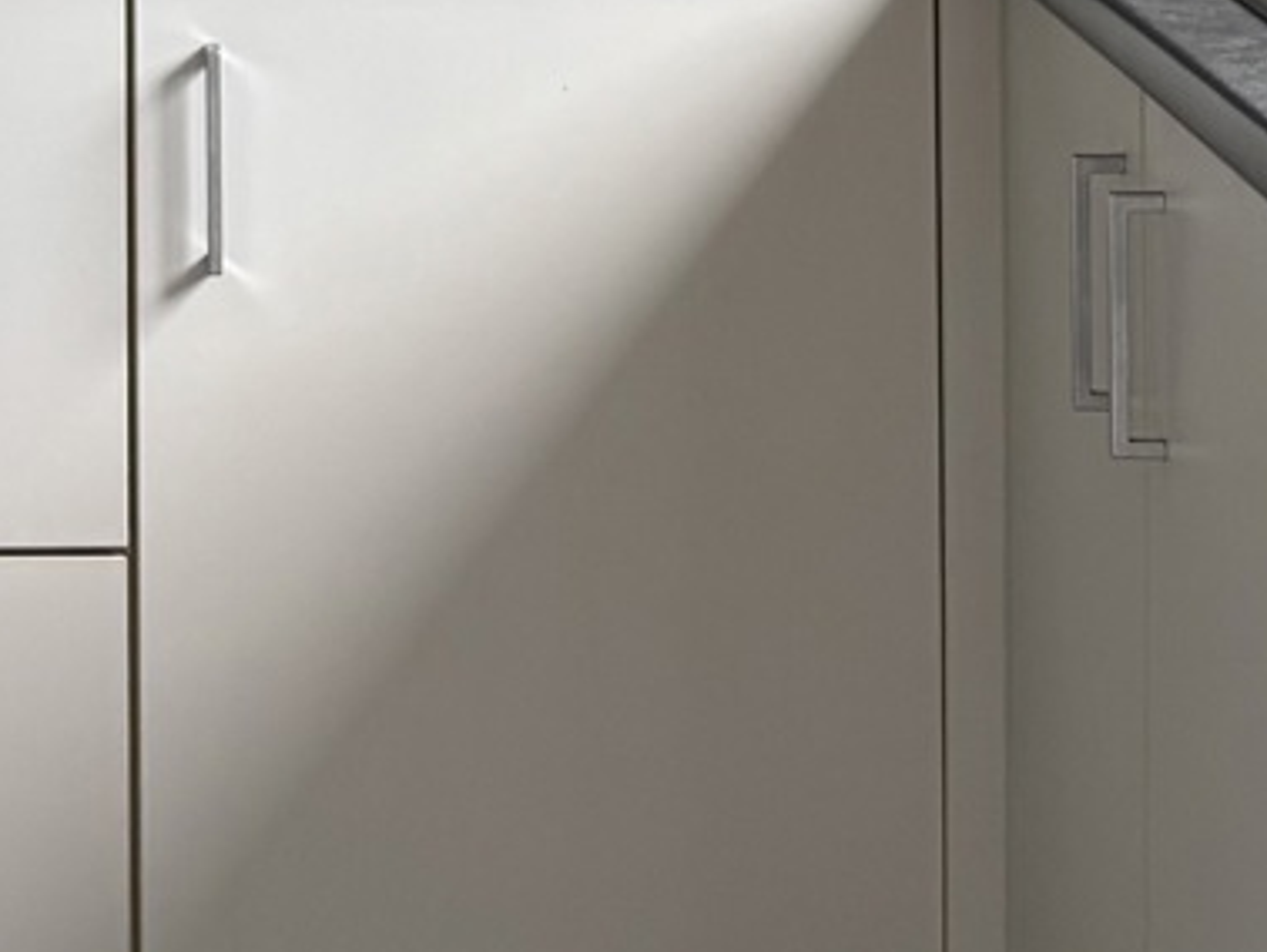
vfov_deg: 10.6
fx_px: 4834
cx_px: 171
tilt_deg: -1.0
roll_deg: -0.1
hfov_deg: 14.8
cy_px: -714
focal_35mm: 132
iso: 125
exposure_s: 1/85
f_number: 1.6
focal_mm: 5.96
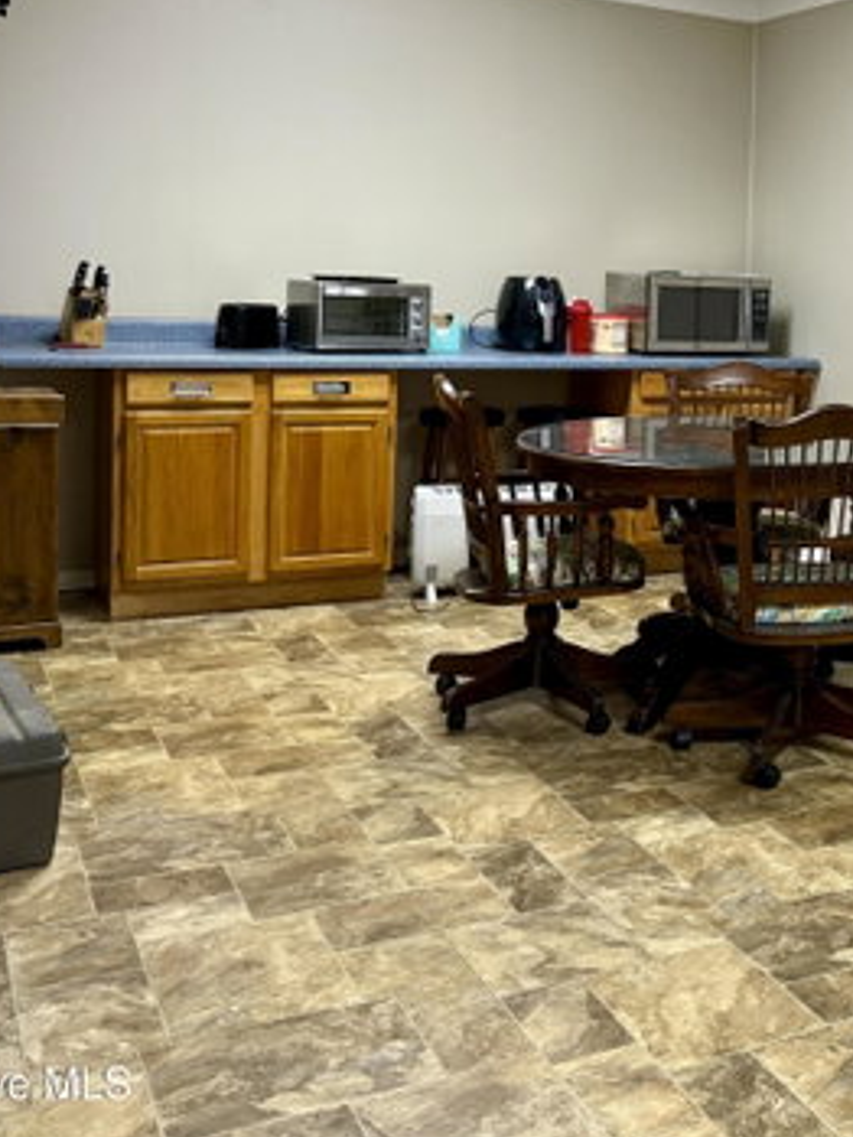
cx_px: 838
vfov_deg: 42.3
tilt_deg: -3.7
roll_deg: -2.7
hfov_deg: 30.7
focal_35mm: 44
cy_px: 375
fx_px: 1445
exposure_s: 1/60
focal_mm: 6.76
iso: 200
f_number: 1.78
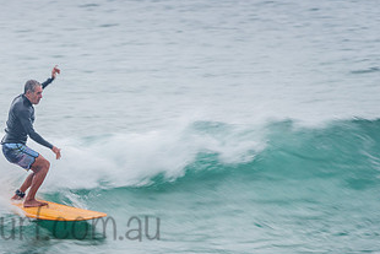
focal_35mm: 934
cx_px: 31
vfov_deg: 1.5
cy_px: 212
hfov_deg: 2.2
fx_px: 9863
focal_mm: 500
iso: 64
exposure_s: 1/30
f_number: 7.1
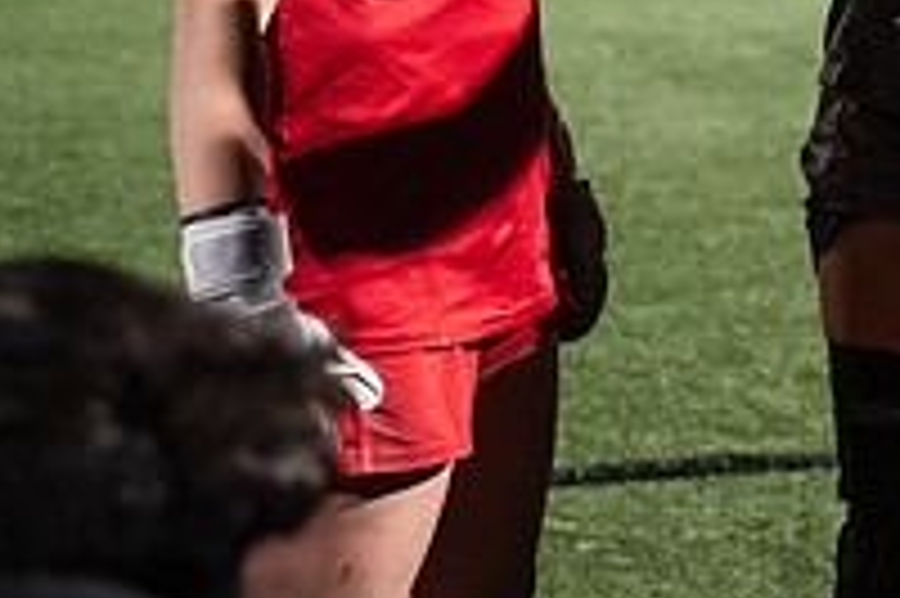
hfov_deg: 13.8
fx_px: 3622
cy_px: -196
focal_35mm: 145
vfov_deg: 9.3
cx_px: 1066
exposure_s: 1/250
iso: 4000
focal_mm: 50
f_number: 3.2
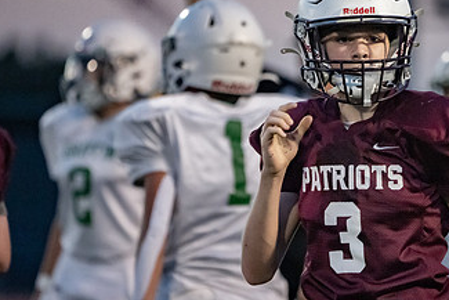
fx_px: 8297
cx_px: 343
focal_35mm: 665
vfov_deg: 2.1
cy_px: 126
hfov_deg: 3.1
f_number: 5.6
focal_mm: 373
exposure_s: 1/1000
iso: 12800
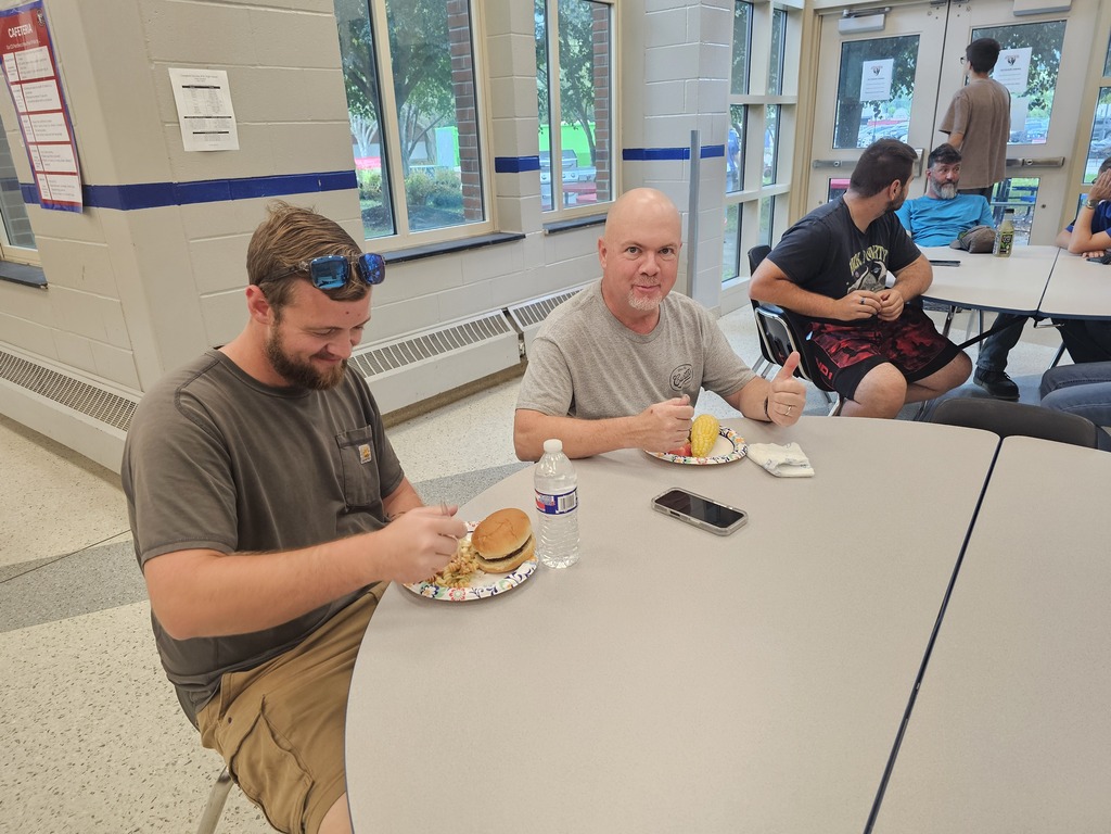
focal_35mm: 23
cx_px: 556
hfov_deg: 73.9
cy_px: 417
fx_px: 738
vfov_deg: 58.9
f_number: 1.7
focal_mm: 6.3
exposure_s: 1/120
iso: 250
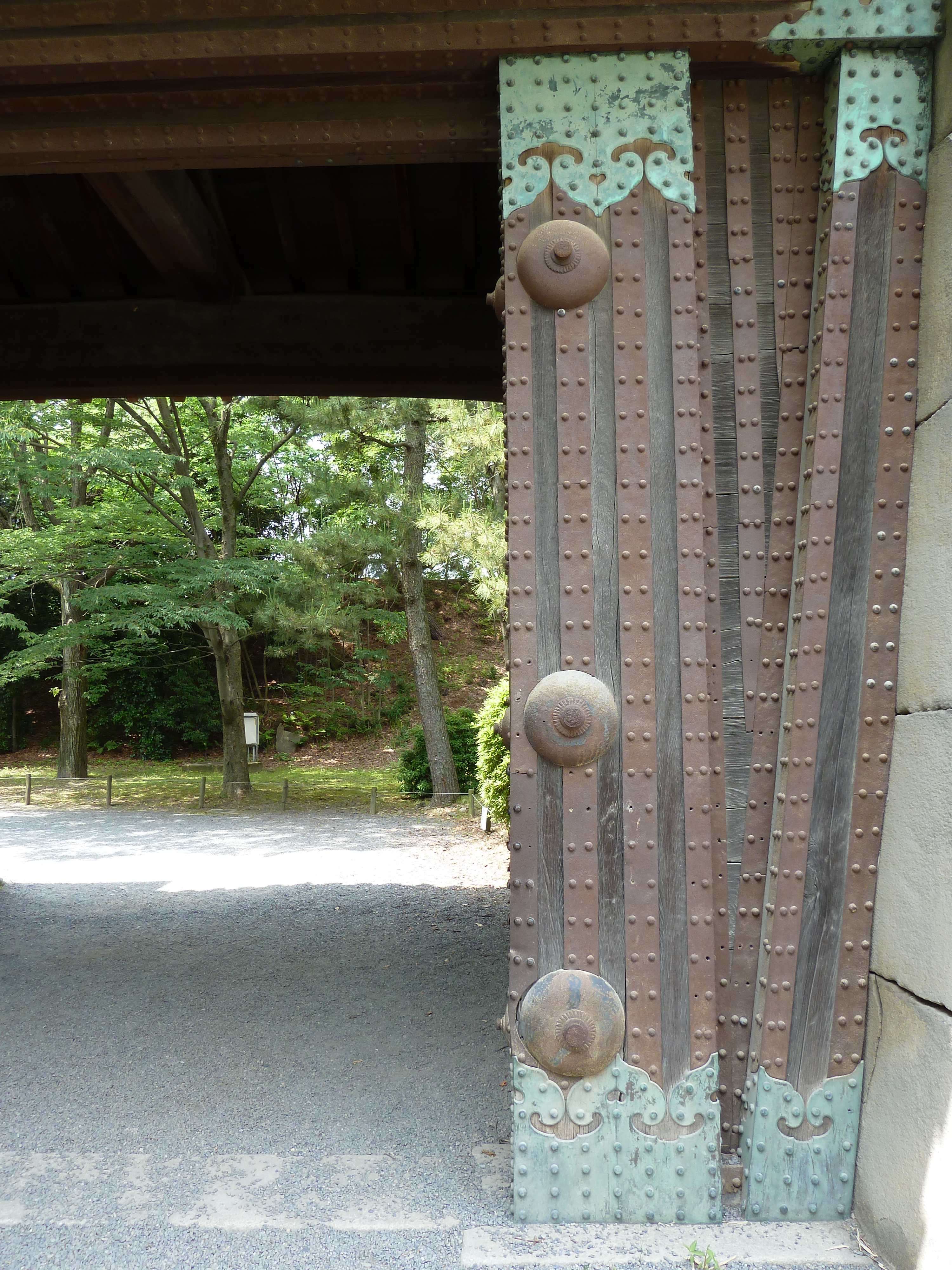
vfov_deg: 69.4
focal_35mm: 25
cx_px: 476
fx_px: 917
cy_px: 635
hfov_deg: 54.9
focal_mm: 4.1
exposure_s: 1/100
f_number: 3.3
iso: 80
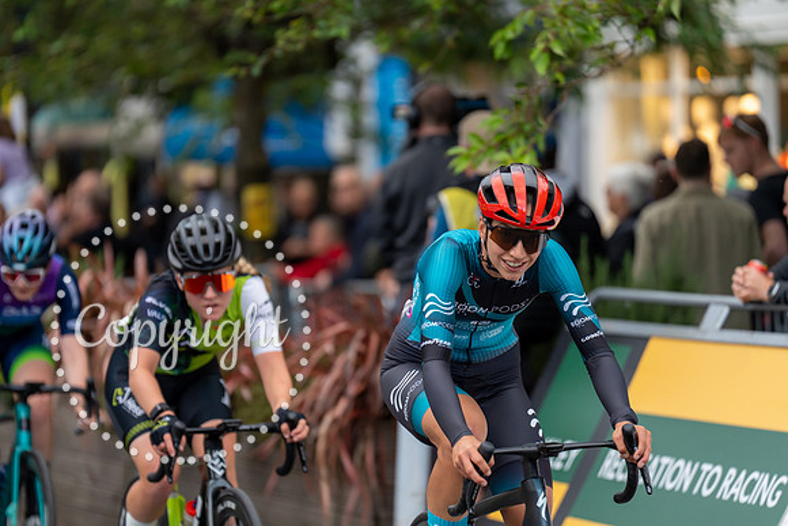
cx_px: 394
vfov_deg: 6.9
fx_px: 4379
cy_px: 263
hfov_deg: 10.3
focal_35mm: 200
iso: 800
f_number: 2.8
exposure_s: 1/800
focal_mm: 200
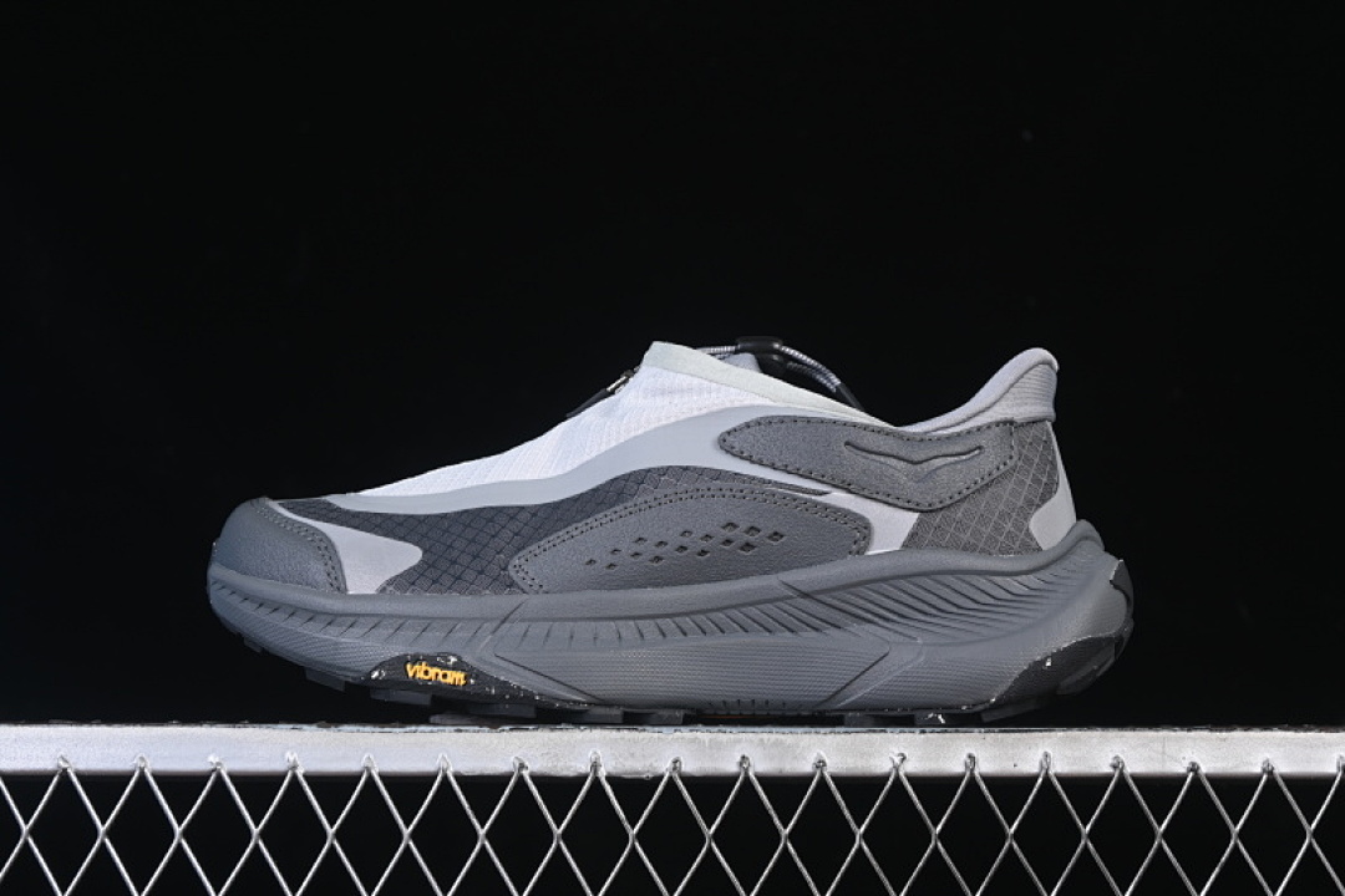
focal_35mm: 75
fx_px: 2802
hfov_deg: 27.0
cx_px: 672
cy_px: 448
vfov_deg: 18.2
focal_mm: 50
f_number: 6.3
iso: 160
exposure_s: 1/60
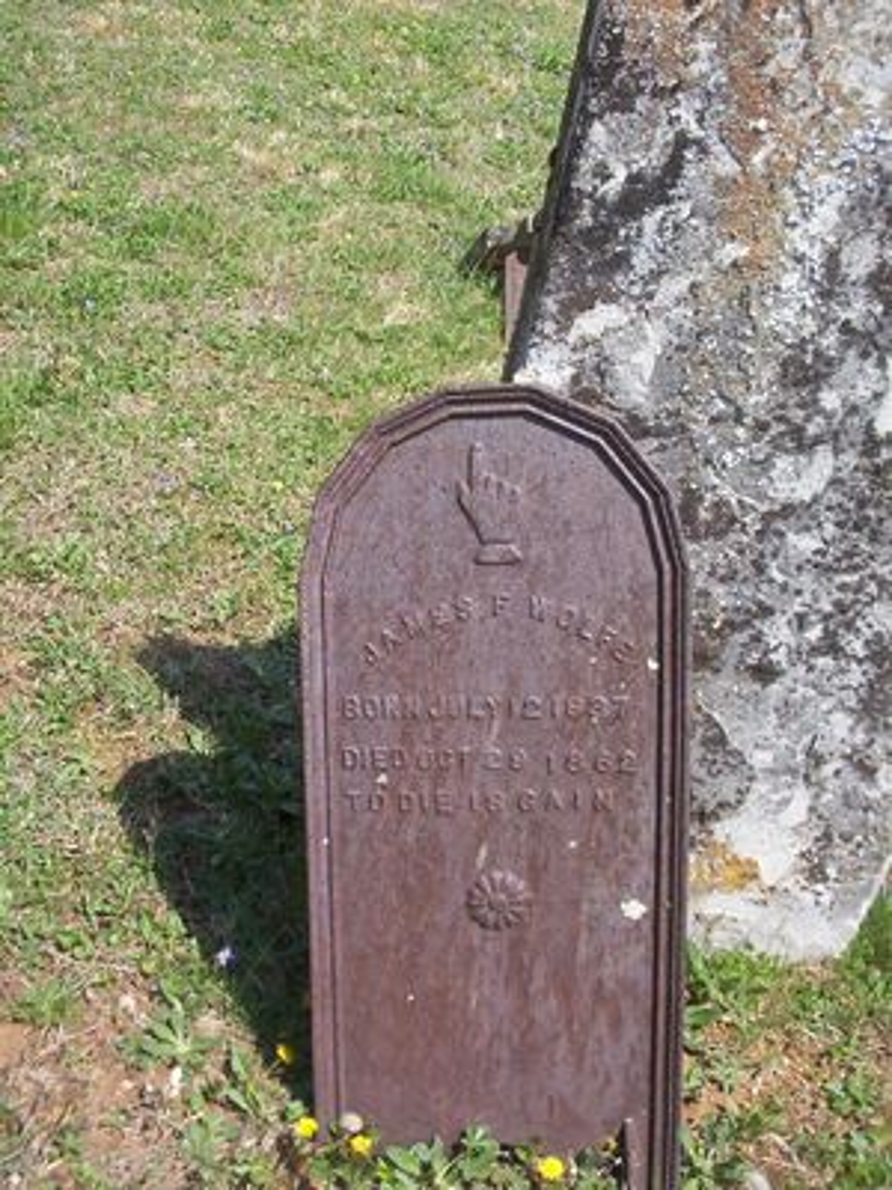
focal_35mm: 39
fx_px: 1340
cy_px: 595
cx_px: 446
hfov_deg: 36.8
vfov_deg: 47.9
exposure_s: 1/496
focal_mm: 6
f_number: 4.5
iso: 100
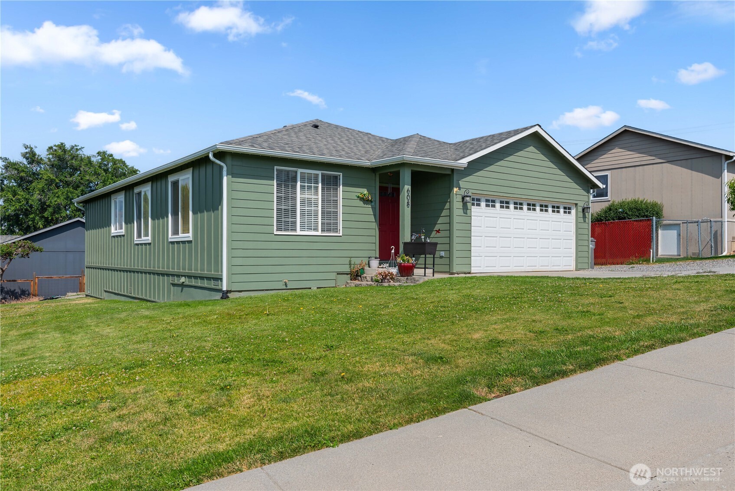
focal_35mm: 26
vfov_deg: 49.6
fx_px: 531
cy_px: 246
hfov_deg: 69.4
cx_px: 368
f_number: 8
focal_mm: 26
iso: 100
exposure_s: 1/400
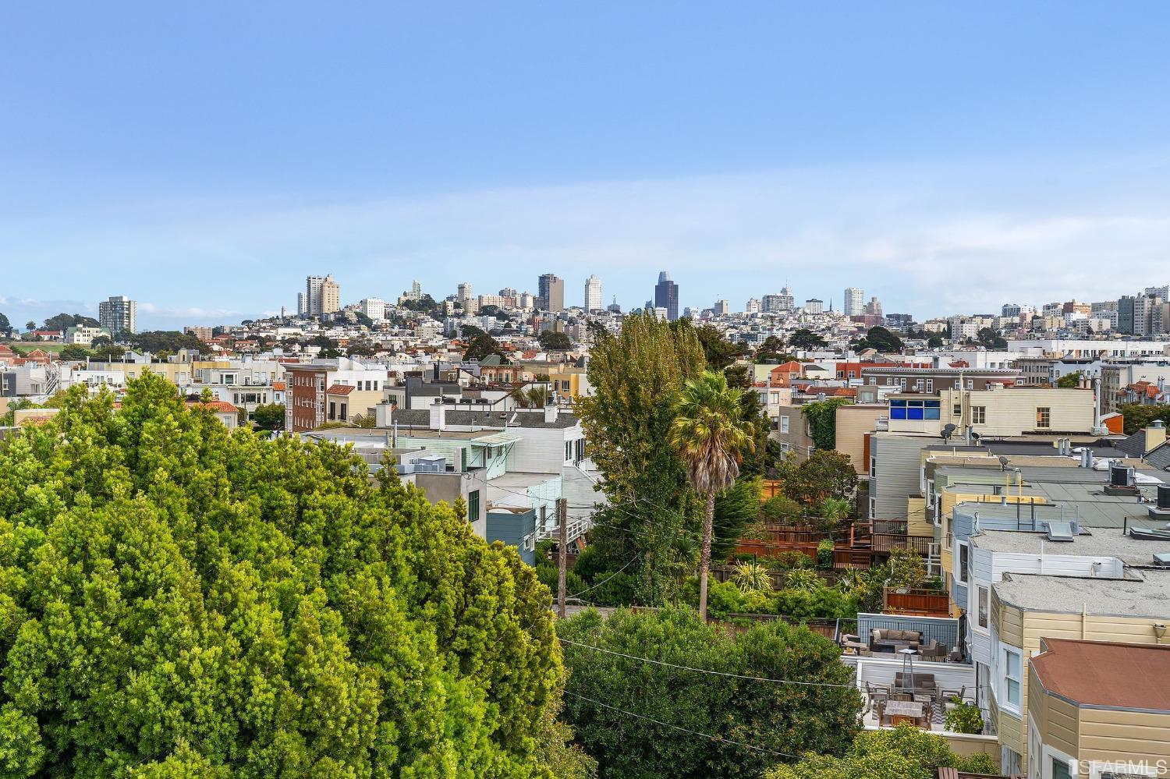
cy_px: 390
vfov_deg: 37.8
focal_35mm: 35
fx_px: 1137
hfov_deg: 54.5
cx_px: 585
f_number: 5.6
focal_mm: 35
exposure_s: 1/1250
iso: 200
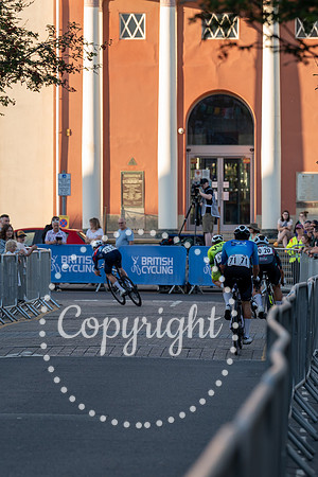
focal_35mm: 243
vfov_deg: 8.5
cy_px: 284
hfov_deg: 5.7
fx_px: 3216
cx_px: 215
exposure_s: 1/640
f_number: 4
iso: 400
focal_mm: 135
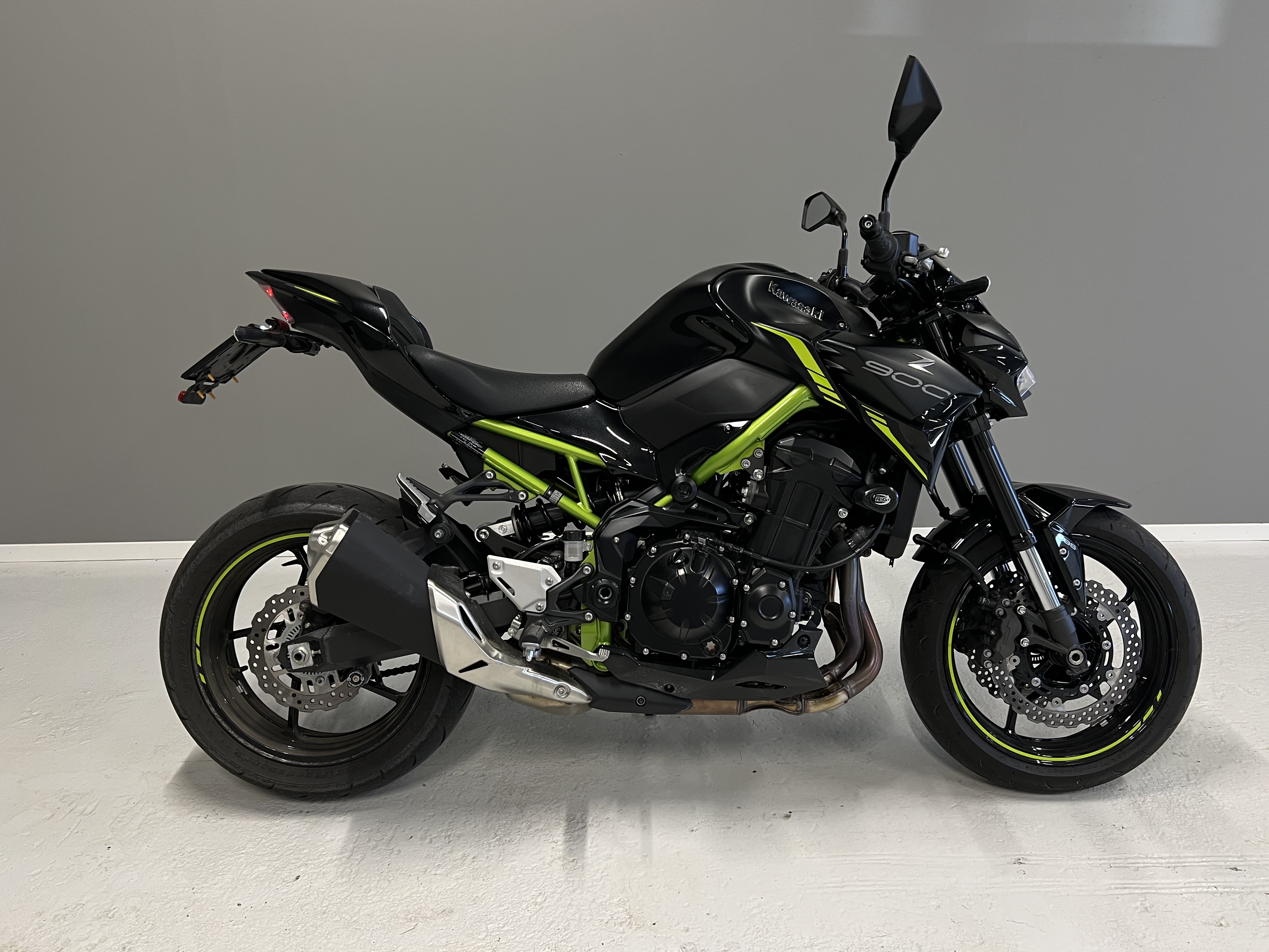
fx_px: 990
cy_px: 467
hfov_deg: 65.3
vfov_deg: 51.3
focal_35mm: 27
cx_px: 657
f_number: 1.5
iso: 125
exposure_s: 1/86
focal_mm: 5.7
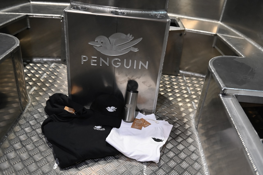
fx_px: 234
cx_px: 132
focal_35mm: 32
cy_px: 88
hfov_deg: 58.7
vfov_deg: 41.1
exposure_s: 1/125
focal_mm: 32
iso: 560
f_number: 2.8
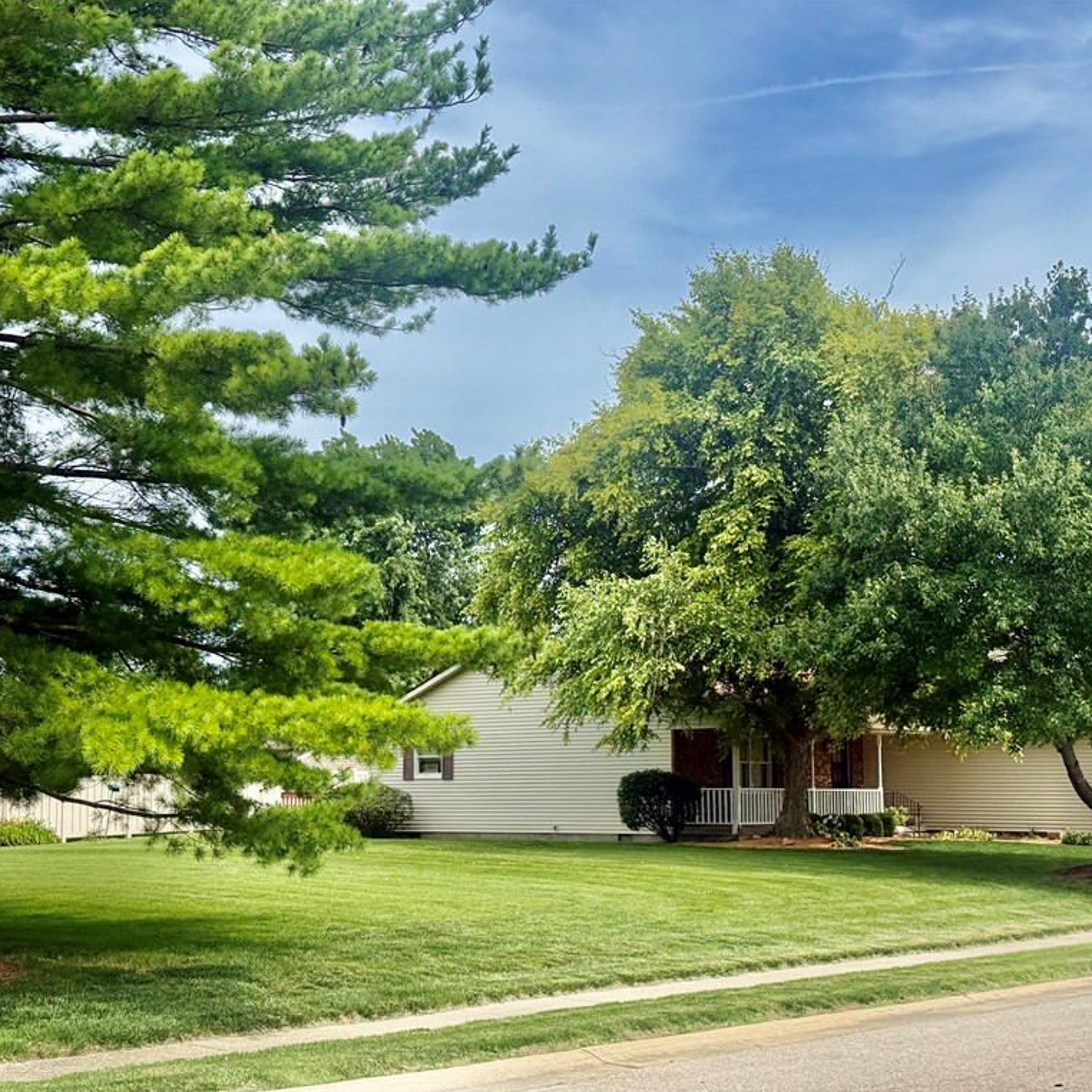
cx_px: 590
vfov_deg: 30.0
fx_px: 2034
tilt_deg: +8.9
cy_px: 545
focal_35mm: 57
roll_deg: +0.0
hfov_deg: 30.0
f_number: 1.78
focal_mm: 6.76
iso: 80
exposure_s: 1/4587
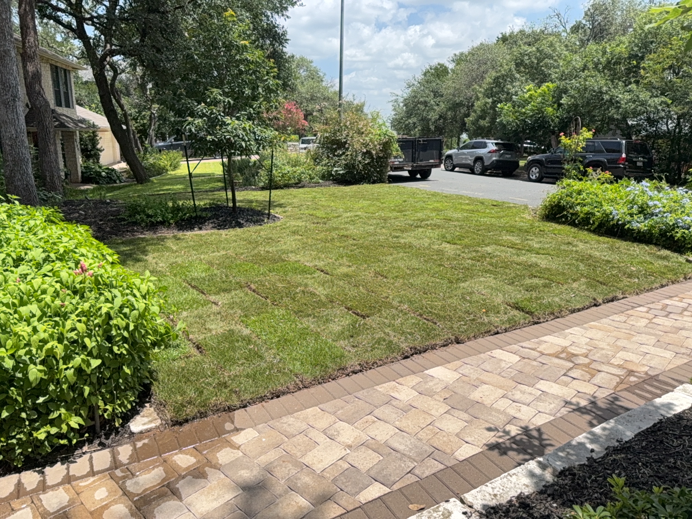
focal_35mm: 24
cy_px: 260
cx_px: 346
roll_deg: -2.0
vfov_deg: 56.8
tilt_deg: -16.1
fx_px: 480
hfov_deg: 71.6
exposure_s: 1/4082
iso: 50
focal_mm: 6.76
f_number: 1.78
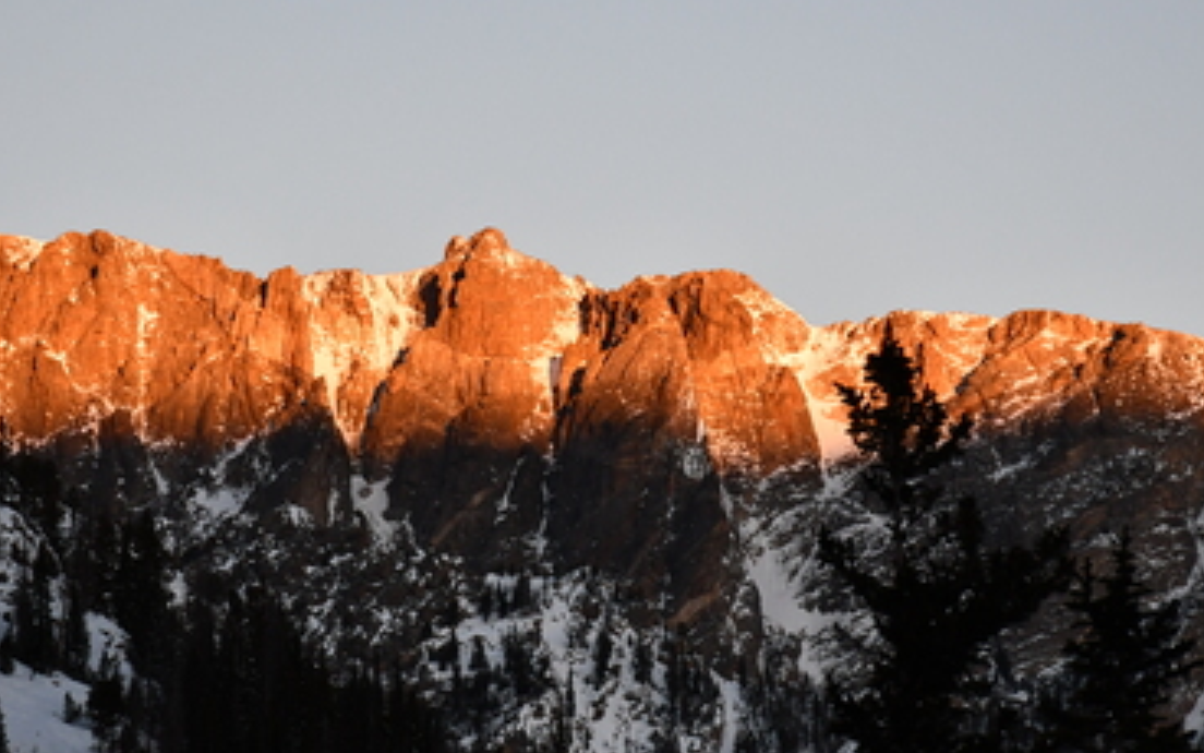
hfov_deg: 9.5
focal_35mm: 220
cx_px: 556
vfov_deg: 6.0
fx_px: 7219
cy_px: 345
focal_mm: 95
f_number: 6.3
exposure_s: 1/640
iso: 800
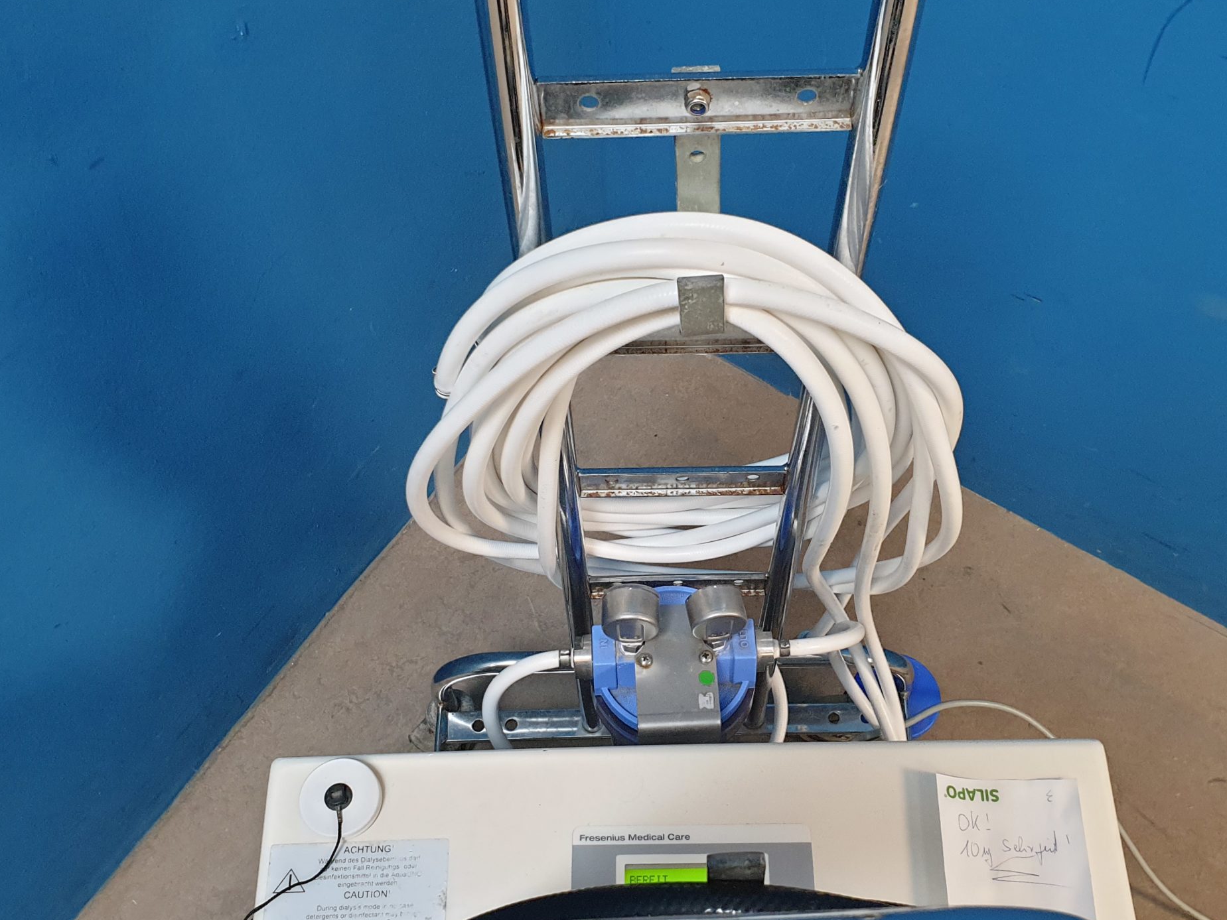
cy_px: 501
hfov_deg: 51.3
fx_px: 1276
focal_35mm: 36
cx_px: 664
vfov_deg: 39.6
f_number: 2.4
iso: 320
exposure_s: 1/50
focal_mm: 4.3
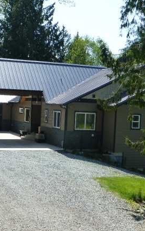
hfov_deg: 20.3
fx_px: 405
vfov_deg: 32.0
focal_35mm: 64
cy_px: 118
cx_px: 58
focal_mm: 7.4
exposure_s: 1/500
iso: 160
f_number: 3.9
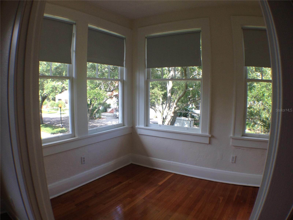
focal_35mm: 33
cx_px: 146
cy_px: 110
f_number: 2.4
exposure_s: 1/162
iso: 50
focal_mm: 4.12
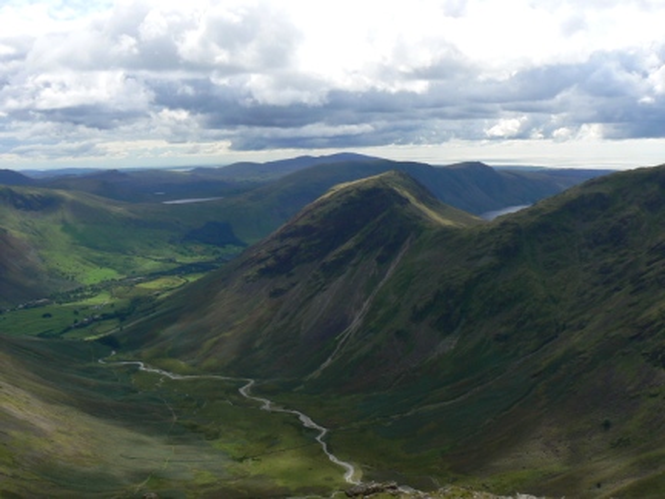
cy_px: 250
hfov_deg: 51.4
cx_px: 332
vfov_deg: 39.7
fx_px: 692
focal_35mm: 36
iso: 80
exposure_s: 1/400
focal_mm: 6
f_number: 7.1
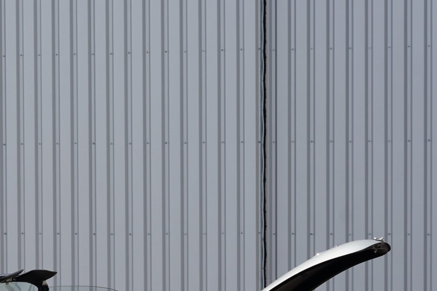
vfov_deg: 7.4
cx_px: 24
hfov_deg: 11.0
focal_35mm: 186
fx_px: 2257
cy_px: 285
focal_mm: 81
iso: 100
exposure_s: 1/160
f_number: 6.3
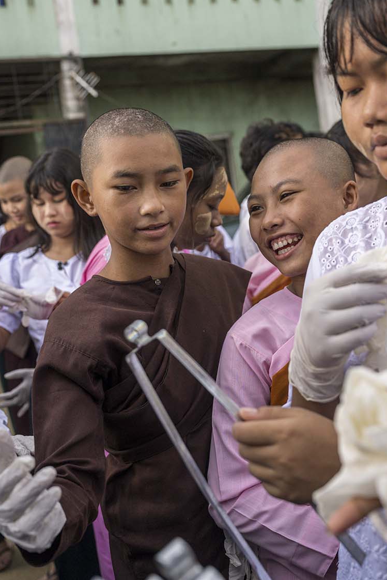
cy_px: 254
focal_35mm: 50
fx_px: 806
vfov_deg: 39.5
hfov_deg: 27.0
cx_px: 195
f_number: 4.5
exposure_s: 1/2000
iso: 900
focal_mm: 39
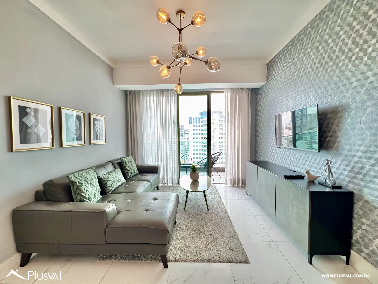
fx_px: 153
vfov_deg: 85.7
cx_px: 189
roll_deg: +0.3
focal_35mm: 14
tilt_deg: -3.6
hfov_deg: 102.1
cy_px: 142
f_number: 2.2
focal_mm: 2.22
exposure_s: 1/120
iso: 250
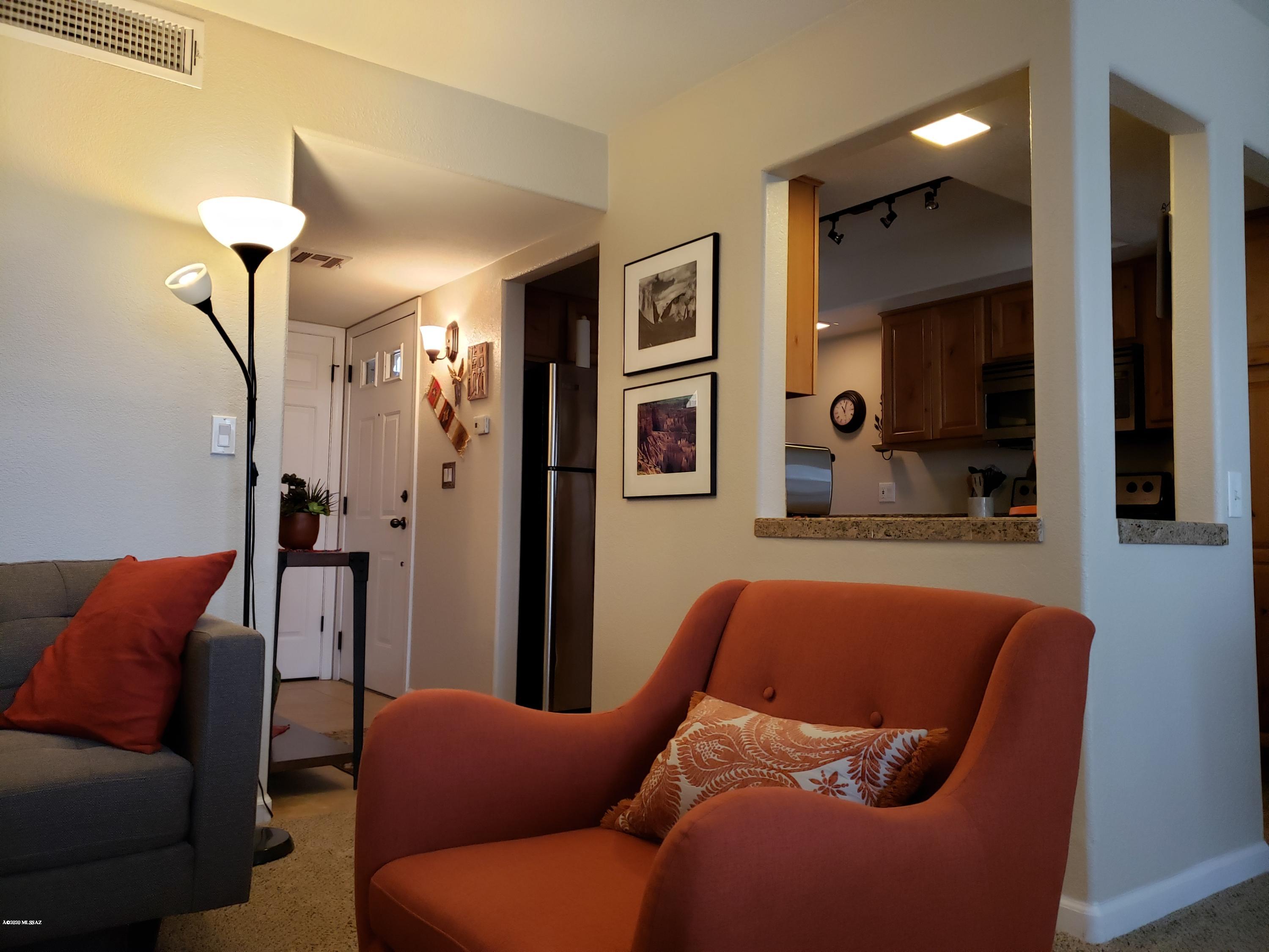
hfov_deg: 67.3
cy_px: 476
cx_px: 634
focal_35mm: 26
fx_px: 953
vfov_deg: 53.1
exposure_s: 1/60
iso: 250
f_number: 1.5
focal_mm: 4.3
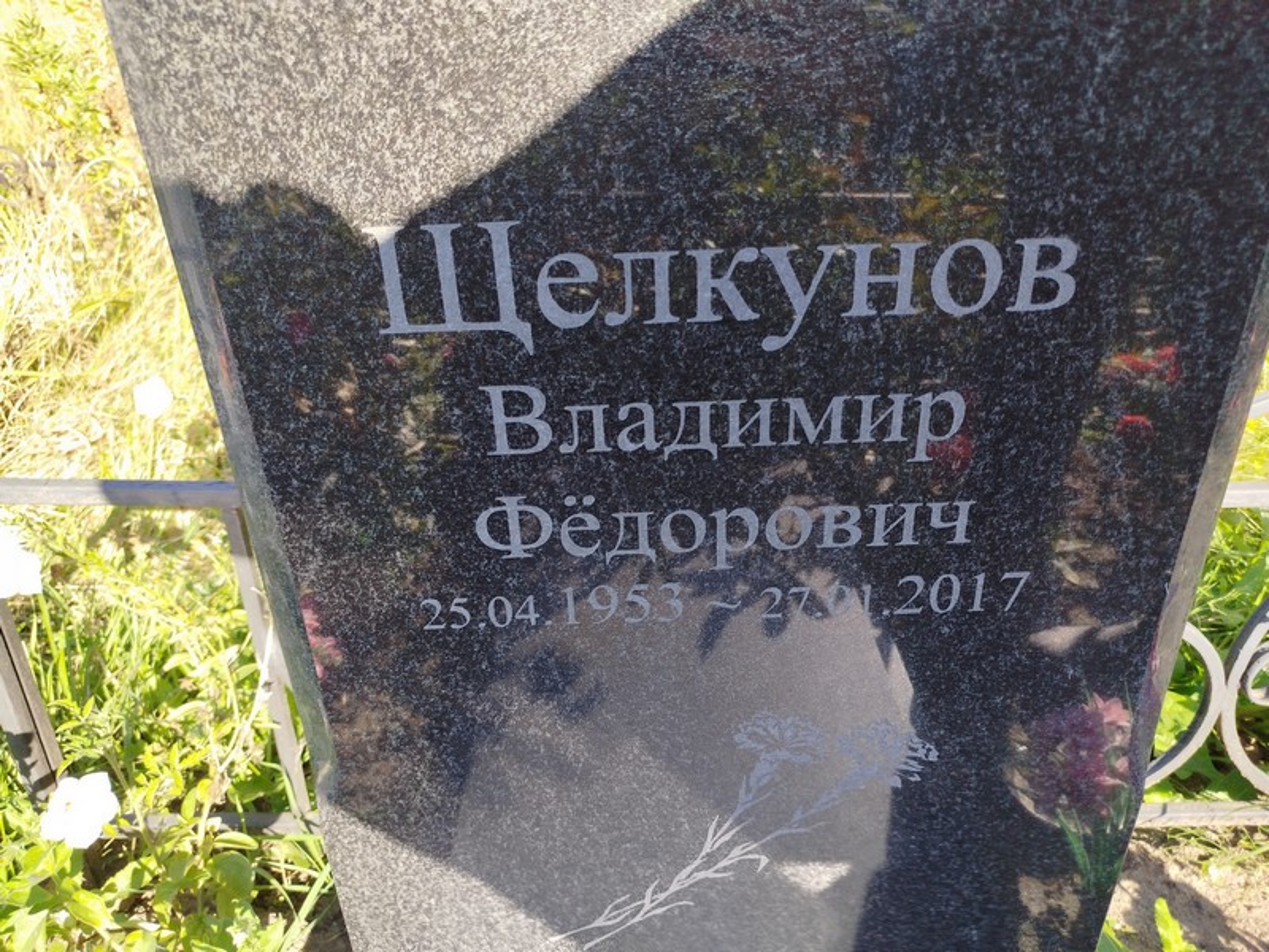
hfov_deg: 71.6
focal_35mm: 24
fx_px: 880
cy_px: 476
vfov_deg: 56.8
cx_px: 634
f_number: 1.7
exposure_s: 1/225
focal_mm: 5.31
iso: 50
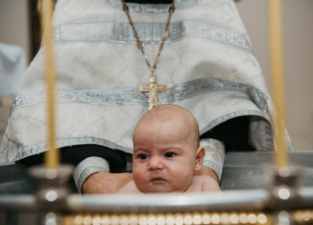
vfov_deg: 30.3
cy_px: 113
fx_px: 416
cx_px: 170
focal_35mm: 47
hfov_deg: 41.2
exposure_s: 1/160
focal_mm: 44
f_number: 4
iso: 125
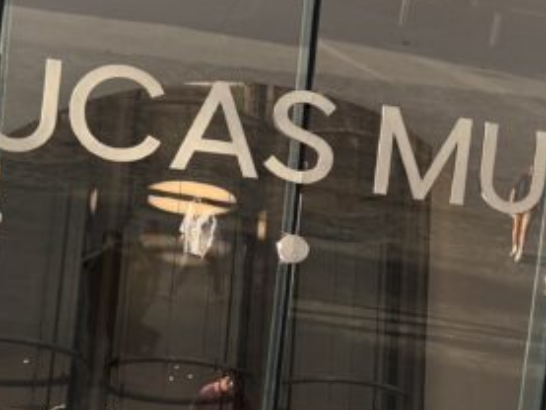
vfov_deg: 14.2
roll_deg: +0.1
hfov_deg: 18.0
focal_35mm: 104
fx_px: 1641
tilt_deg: +16.7
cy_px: 309
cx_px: 654
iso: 64
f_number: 1.78
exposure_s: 1/204
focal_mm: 6.76
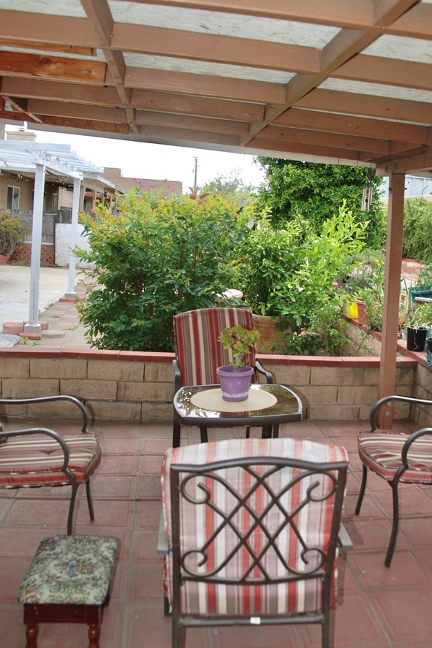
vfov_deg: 56.9
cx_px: 241
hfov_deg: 39.9
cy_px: 271
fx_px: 594
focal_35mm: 33
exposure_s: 1/125
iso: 100
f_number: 3.5
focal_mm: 18
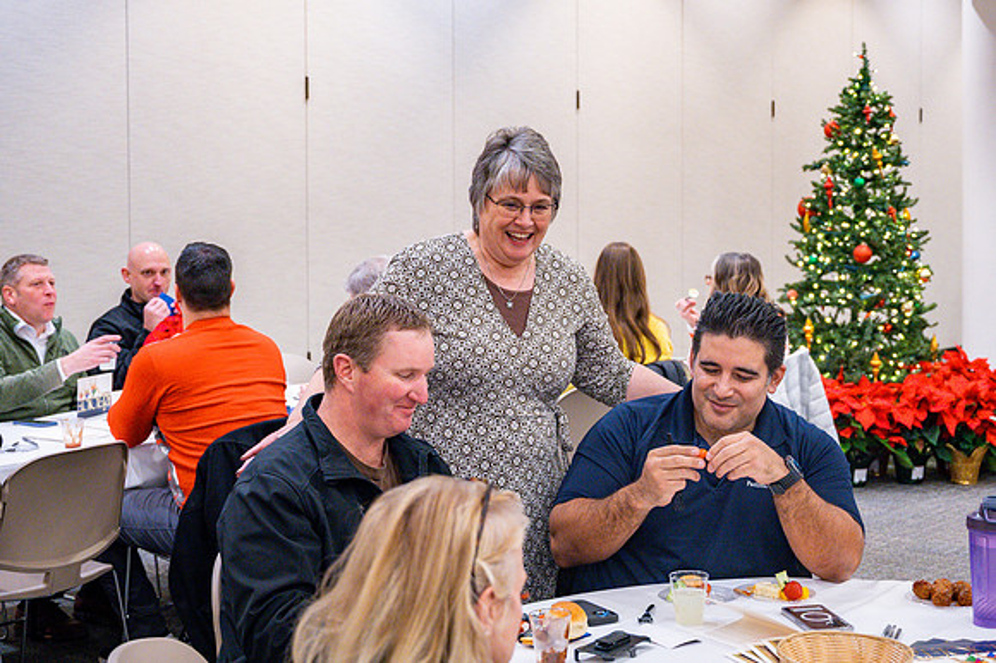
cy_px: 254
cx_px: 591
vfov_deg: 23.1
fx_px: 1615
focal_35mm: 58
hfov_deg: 34.2
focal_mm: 46
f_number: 4
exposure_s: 1/320
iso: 2500
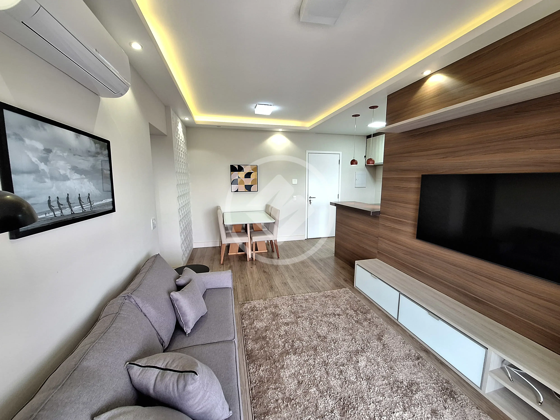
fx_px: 210
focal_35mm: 13
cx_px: 280
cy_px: 210
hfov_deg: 106.2
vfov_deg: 89.9
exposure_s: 1/40
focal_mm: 1.74
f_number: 2.2
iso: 160
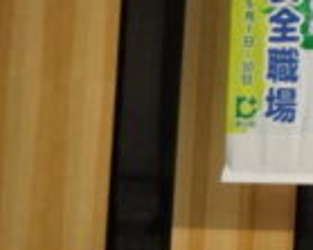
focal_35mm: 342
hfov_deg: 5.4
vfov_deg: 4.5
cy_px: 170
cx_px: 901
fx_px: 3170
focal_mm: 33
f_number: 5
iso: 2000
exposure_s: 1/160
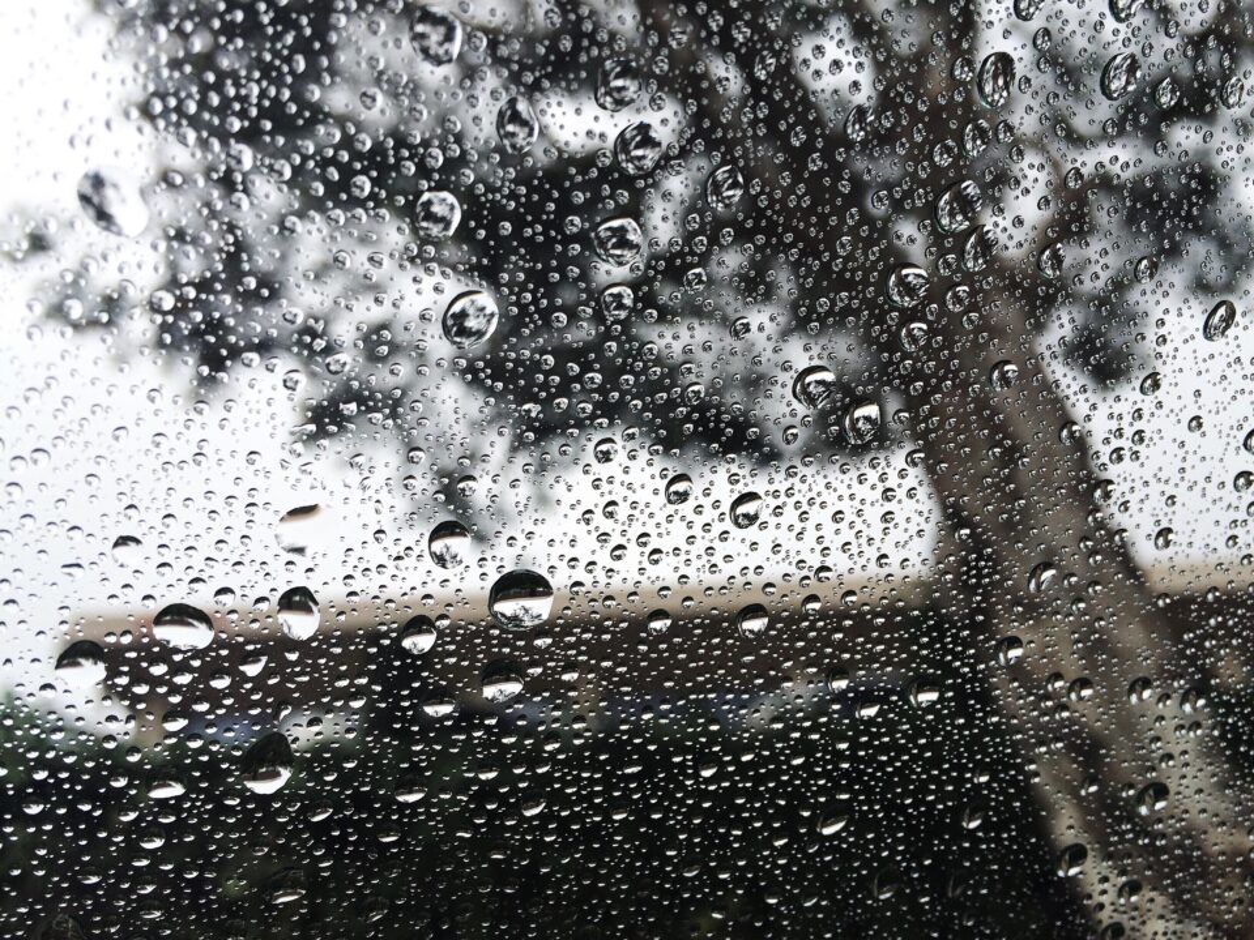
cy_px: 470
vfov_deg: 48.2
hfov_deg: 61.7
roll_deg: +4.2
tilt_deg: +38.5
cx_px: 627
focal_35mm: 29
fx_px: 1051
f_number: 2.2
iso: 32
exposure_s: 1/977
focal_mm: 4.15
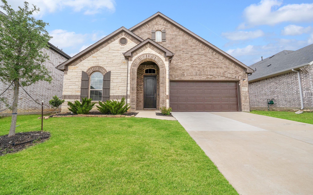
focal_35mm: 13
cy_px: 96
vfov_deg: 82.8
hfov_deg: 109.3
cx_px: 151
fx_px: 111
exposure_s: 1/2000
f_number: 9
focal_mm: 12
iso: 500
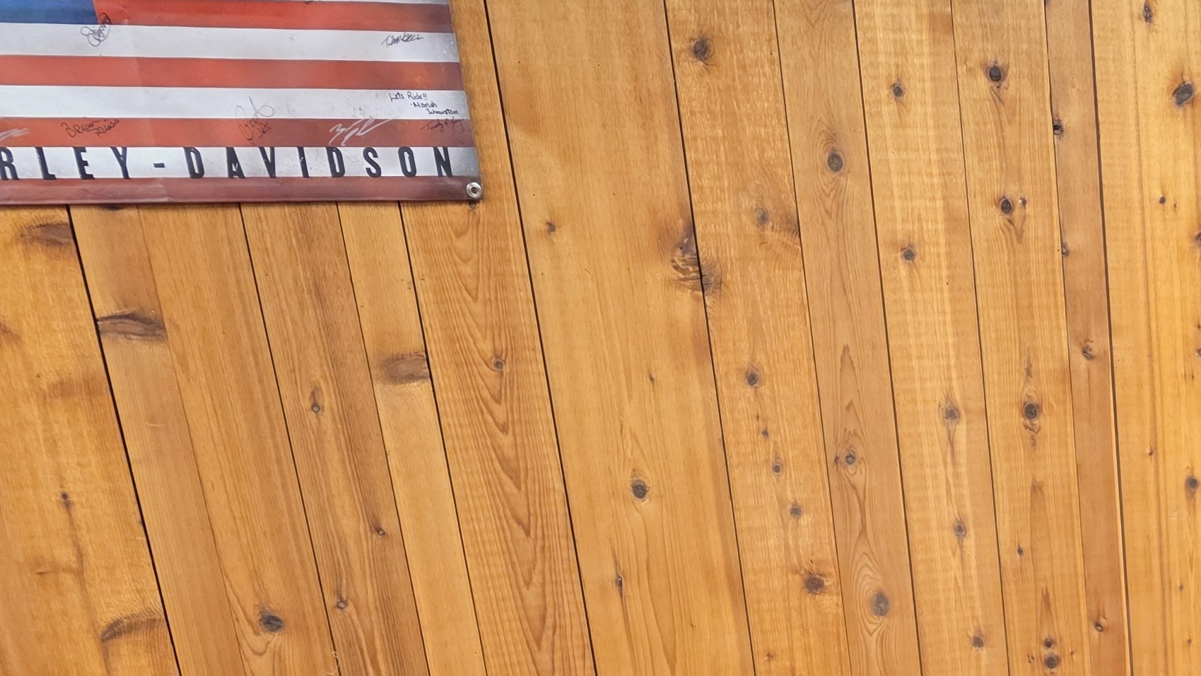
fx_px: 1879
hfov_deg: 31.3
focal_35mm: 59
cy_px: 955
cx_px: 1332
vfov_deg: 18.5
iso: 1000
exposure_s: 1/120
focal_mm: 6.3
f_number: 1.7
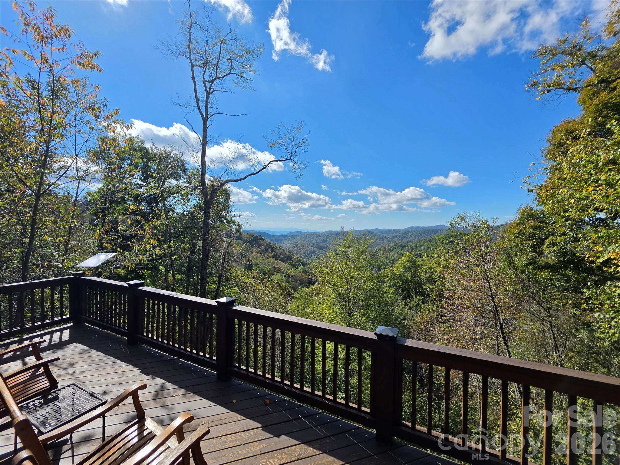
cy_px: 232
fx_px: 233
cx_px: 310
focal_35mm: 13
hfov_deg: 106.2
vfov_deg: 89.9
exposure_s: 1/2843
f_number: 1.9
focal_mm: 2.2
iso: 40
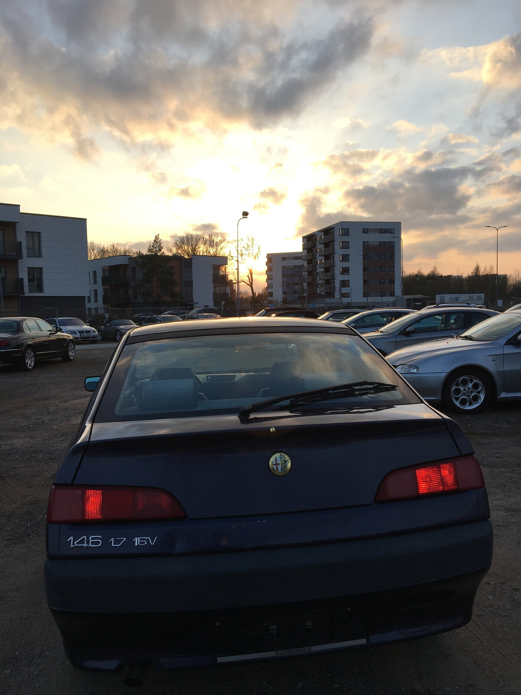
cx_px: 260
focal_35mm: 29
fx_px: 582
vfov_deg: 61.7
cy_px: 348
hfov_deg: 48.2
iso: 25
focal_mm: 4.15
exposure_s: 1/625
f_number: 2.2
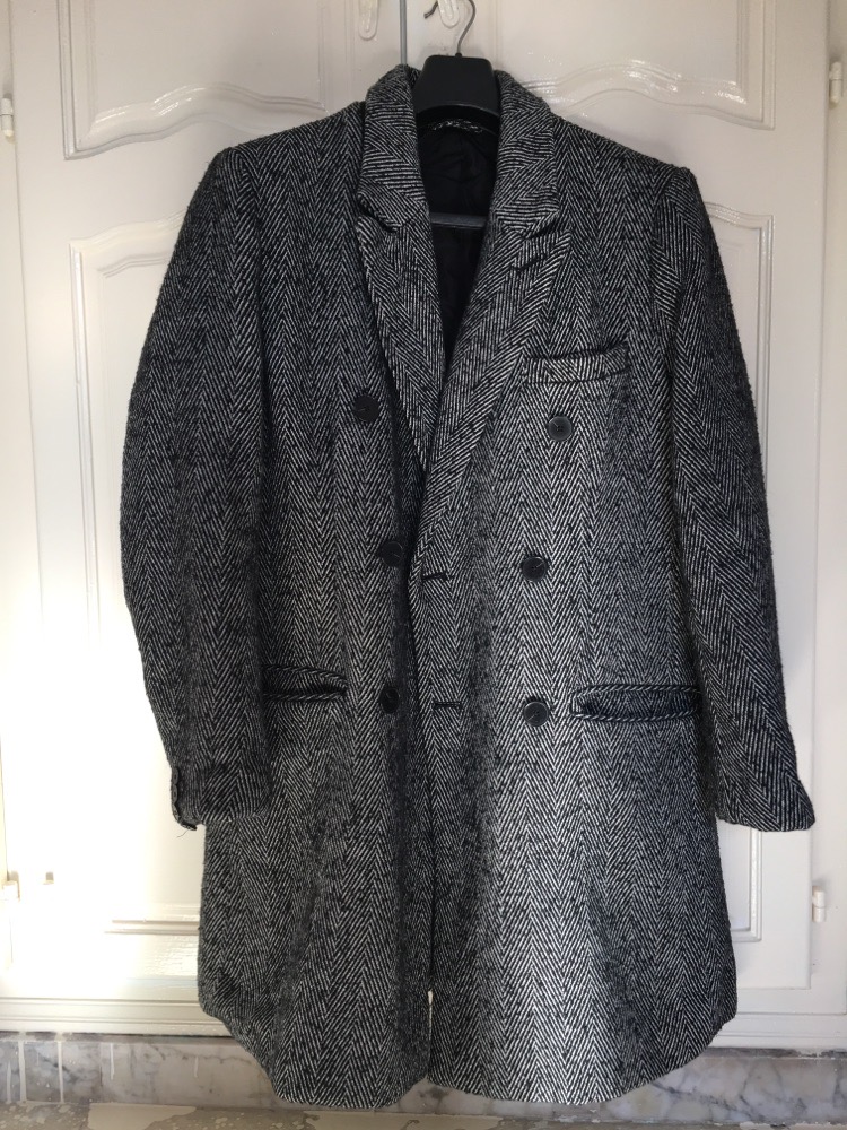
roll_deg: +0.6
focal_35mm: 29
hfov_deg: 48.2
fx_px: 946
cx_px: 424
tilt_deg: -5.7
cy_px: 565
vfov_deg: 61.7
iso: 40
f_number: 2.2
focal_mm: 4.15
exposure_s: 1/100
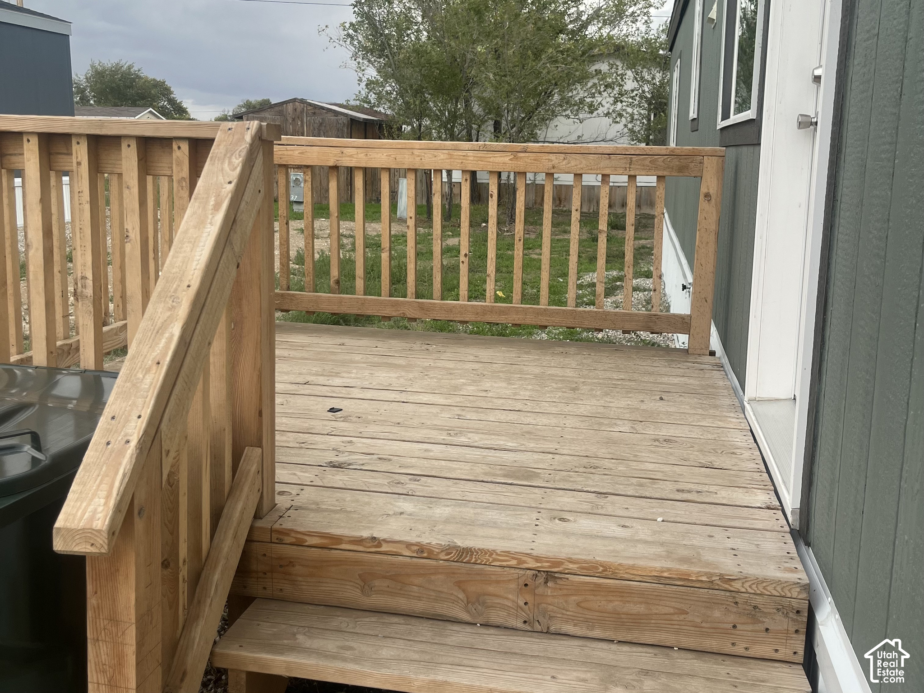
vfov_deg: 53.1
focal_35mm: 26
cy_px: 346
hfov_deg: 67.3
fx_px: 694
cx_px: 462
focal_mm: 5.1
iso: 50
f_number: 1.6
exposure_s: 1/1096
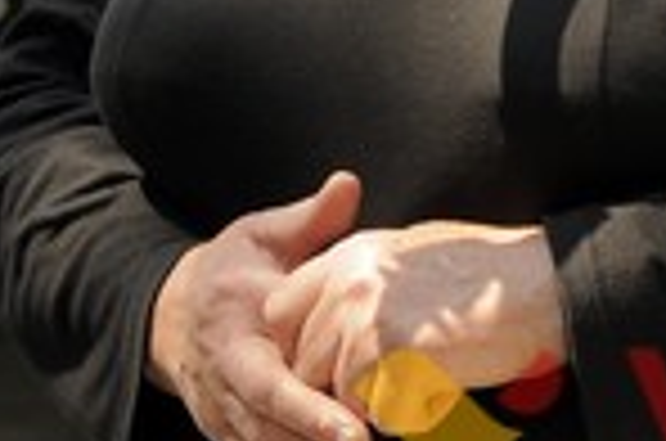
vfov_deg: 2.8
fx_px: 9138
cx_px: -63
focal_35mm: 495
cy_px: -360
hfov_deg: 4.2
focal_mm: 70
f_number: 5.3
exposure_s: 1/200
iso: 200
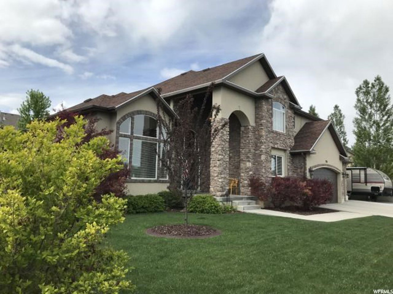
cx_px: 196
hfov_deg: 63.4
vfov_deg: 49.7
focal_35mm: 28
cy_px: 147
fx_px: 318
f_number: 1.8
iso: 20
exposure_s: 1/2336
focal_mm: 3.99
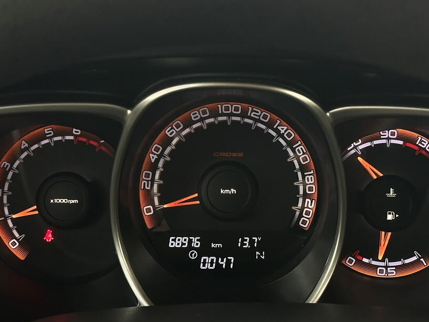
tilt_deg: -20.9
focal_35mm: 53
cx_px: 224
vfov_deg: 27.5
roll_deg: -0.6
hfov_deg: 36.2
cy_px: 165
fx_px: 657
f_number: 1.78
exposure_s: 1/33
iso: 400
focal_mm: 6.86
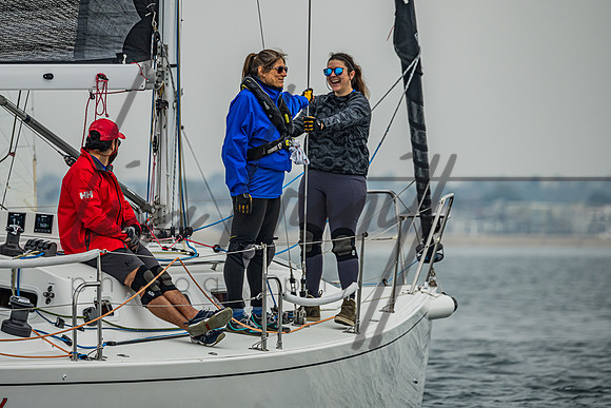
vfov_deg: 3.4
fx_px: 6966
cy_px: 166
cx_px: 284
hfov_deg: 5.0
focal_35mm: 410
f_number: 6.3
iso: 400
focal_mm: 340
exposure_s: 1/2000
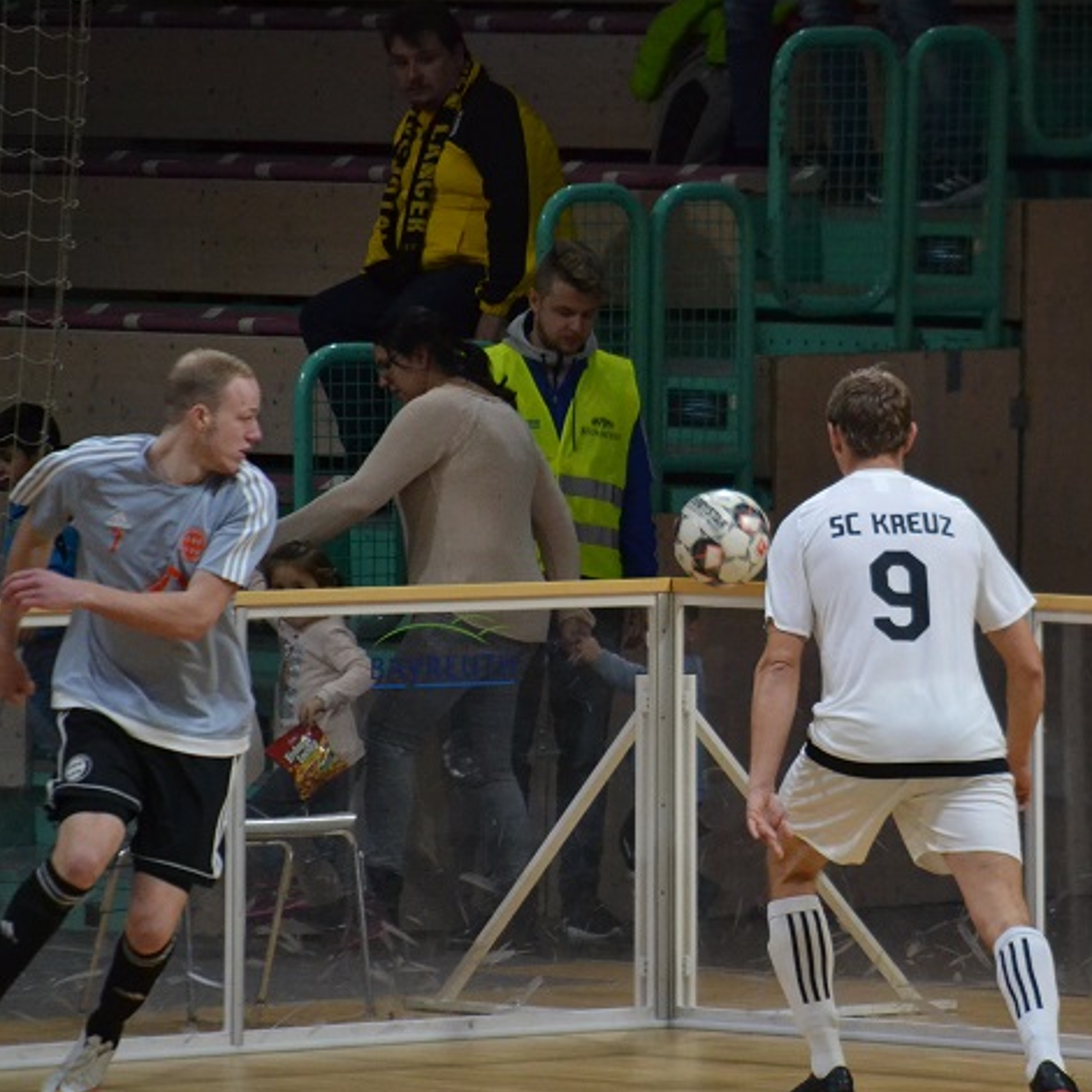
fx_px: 15454
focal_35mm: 433
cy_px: 574
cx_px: 832
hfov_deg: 4.0
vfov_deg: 4.0
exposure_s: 1/500
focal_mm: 200
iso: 2200
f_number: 5.6
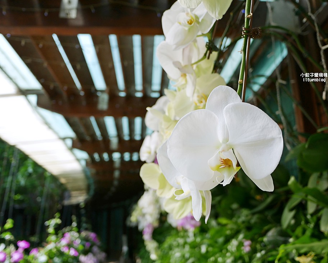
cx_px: 180
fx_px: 291
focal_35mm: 30
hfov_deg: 58.7
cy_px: 133
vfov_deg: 48.5
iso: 200
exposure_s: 1/640
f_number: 2.8
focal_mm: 14
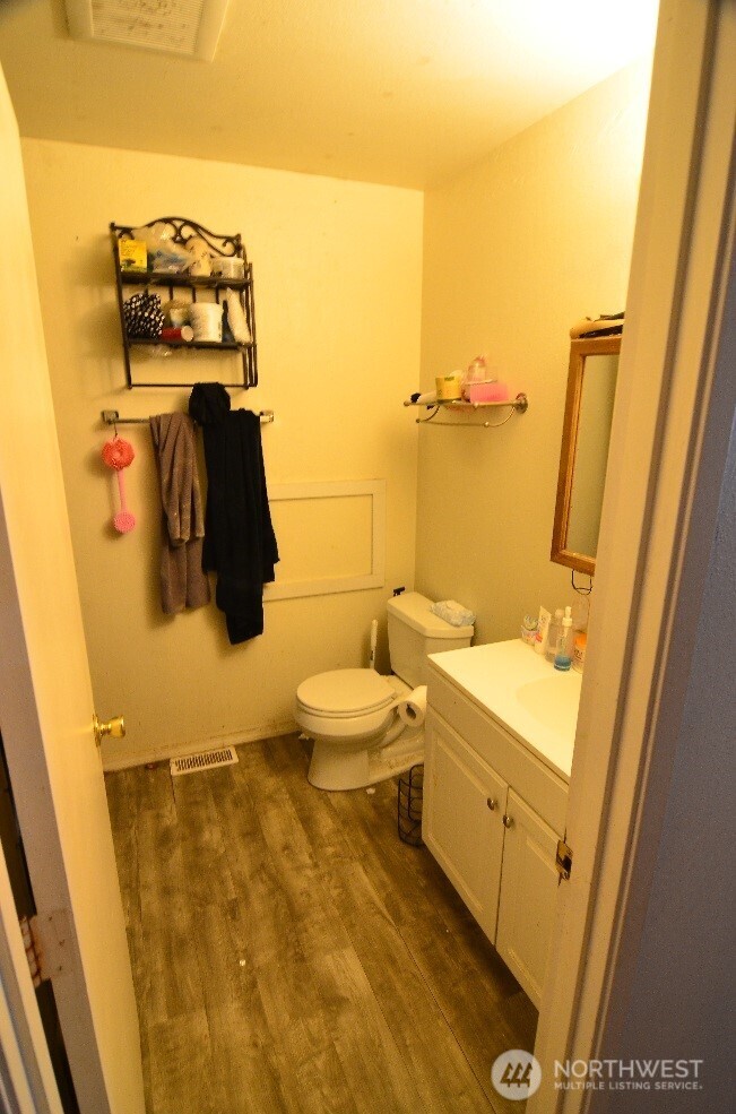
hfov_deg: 67.1
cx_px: 368
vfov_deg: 90.2
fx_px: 555
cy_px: 557
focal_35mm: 18
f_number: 7.1
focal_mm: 12
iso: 800
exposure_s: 1/10
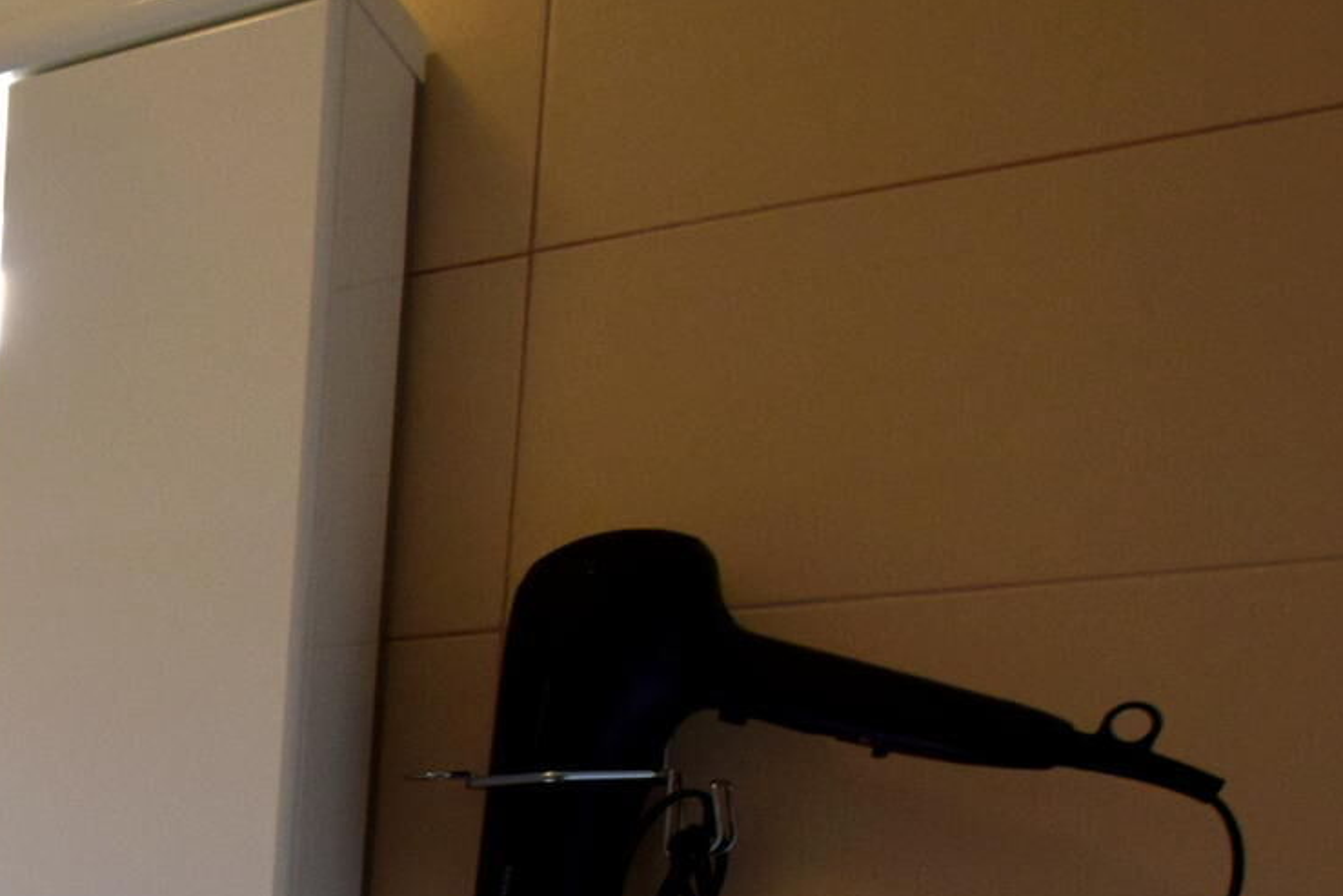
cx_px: -804
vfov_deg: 22.4
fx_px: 2000
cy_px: 1186
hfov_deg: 25.1
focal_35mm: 54
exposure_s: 1/125
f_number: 5.6
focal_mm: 11
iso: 400
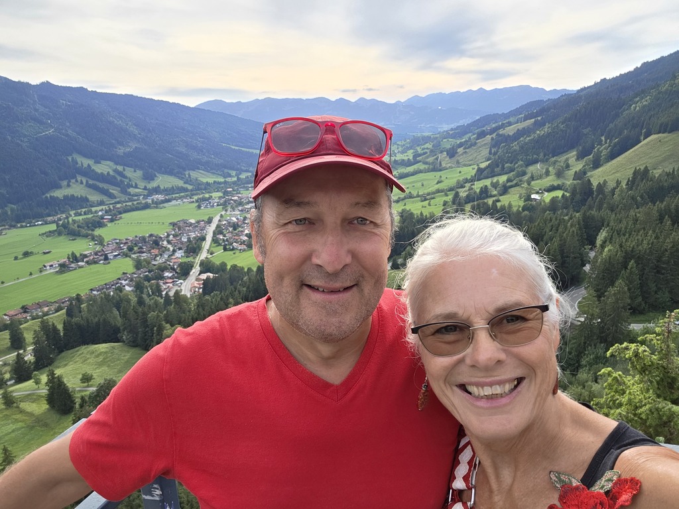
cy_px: 254
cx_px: 340
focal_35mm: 25
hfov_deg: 69.4
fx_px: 490
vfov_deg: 54.9
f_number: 2.2
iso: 25
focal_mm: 3.3
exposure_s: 1/400
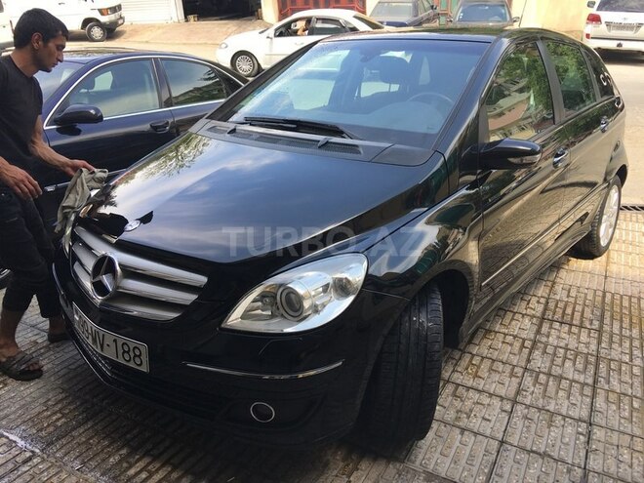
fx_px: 540
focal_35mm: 29
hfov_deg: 61.7
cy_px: 242
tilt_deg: -24.3
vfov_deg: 48.2
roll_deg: +4.0
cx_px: 322
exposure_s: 1/322
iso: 25
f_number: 2.2
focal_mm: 4.15
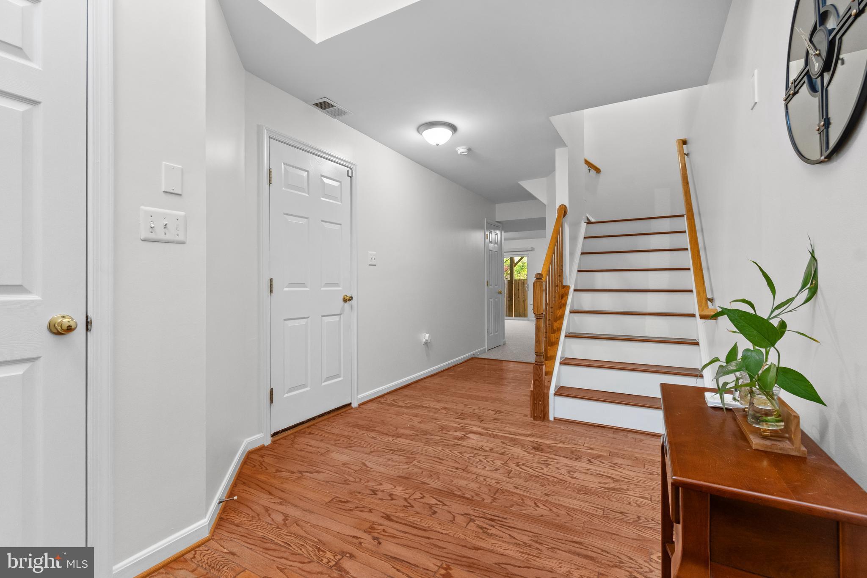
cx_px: 434
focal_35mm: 15
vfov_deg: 77.3
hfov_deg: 100.4
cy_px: 289
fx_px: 361
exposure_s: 1/1.25
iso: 250
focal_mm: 10
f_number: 8
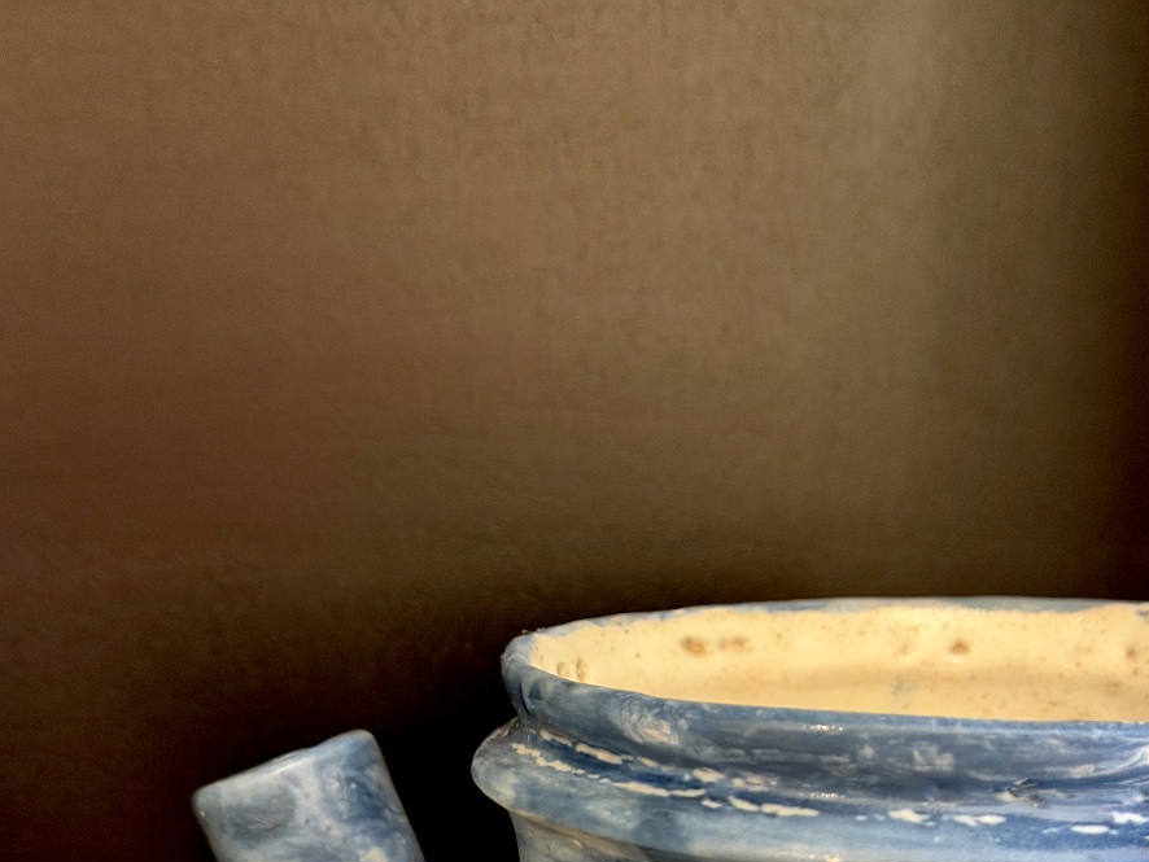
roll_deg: -2.6
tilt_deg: -9.4
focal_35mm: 65
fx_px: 2158
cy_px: 756
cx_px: 582
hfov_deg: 29.8
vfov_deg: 22.1
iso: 400
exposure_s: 1/33
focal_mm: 6.76
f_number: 1.78
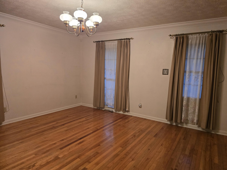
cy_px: 85
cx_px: 114
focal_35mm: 23
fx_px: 151
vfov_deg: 58.9
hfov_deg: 73.9
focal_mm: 6.3
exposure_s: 1/120
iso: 400
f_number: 1.7
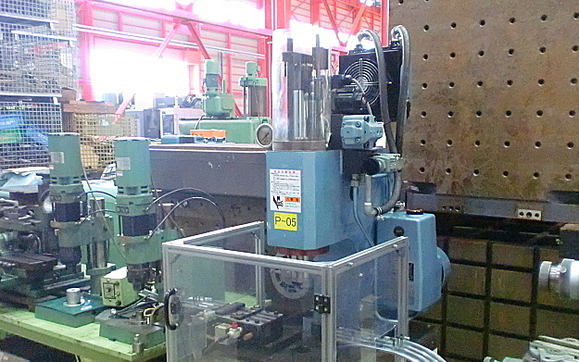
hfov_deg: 51.5
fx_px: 600
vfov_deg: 33.5
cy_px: 220
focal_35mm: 38
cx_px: 296
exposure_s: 1/40
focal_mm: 6.3
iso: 1600
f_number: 3.1
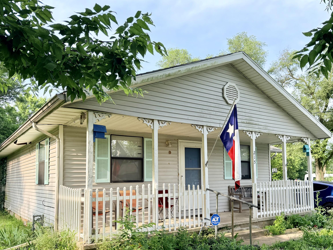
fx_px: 298
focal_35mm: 31
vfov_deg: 45.0
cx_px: 214
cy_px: 157
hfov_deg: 57.4
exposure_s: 1/1337
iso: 100
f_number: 1.78
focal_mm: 6.76
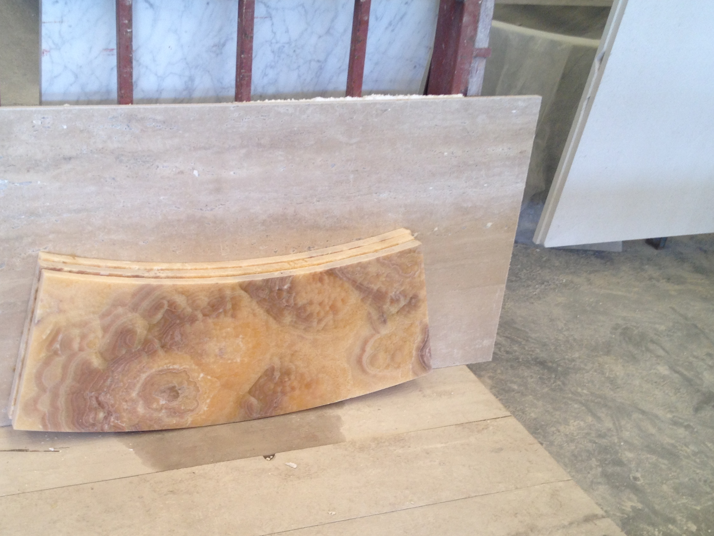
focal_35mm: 51
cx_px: 270
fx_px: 1052
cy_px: 387
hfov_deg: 37.3
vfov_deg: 28.2
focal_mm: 4.28
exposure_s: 1/20
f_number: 2.4
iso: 50
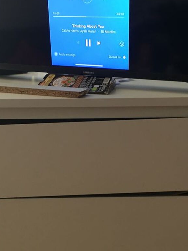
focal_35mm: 50
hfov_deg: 29.1
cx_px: 111
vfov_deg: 38.2
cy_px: 135
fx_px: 362
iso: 40
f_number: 2.2
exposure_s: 1/17
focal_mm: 4.15
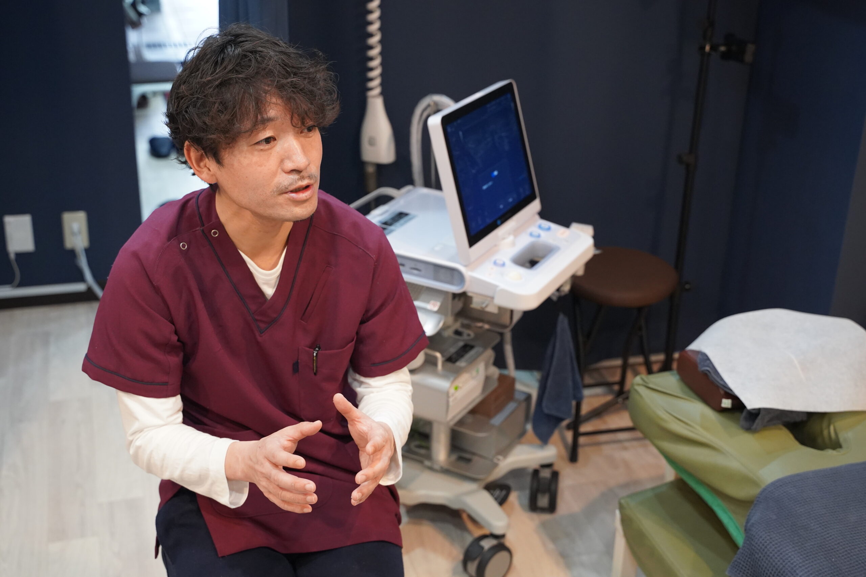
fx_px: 1155
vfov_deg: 28.1
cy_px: 288
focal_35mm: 48
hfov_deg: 41.1
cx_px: 433
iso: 4000
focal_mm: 48
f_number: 4
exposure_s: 1/160
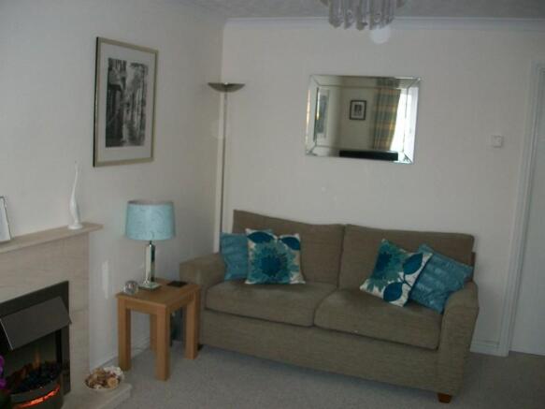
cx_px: 272
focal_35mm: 34
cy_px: 204
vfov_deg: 41.8
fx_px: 535
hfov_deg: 54.0
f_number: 2.8
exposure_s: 1/60
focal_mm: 5.7
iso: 120
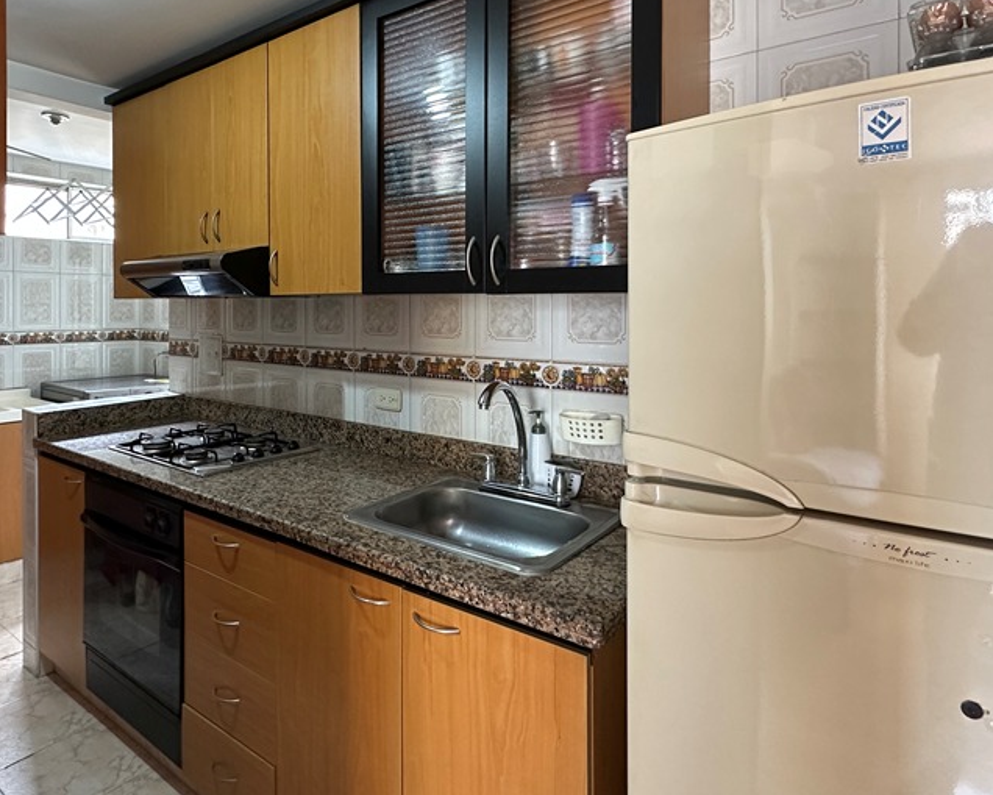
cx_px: 434
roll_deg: +0.0
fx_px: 647
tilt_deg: -0.2
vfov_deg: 62.4
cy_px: 308
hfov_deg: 74.7
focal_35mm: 22
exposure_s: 1/60
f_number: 2.2
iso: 400
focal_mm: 2.22
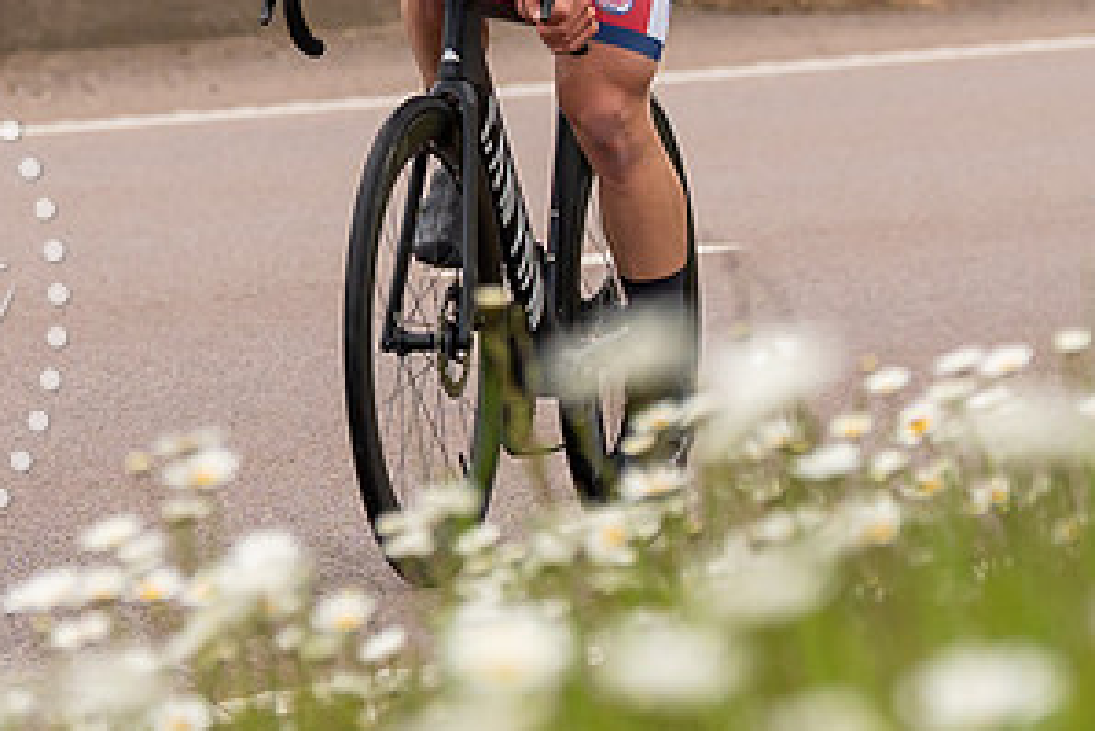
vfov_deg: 2.4
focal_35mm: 580
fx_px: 17649
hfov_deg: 3.6
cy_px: -6
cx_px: 559
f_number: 3.5
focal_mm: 106
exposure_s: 1/1000
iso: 250
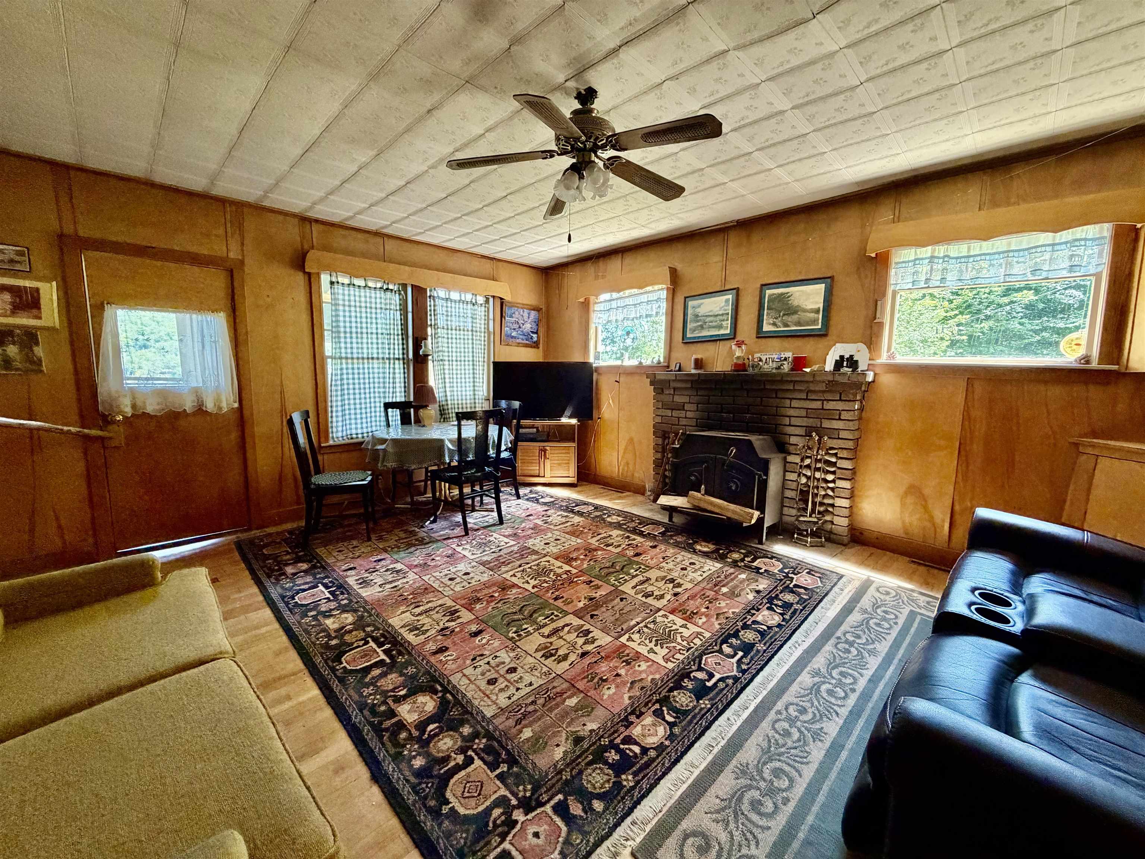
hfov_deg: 102.1
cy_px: 430
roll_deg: -0.8
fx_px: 463
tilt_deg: -6.9
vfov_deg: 85.7
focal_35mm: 14
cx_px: 572
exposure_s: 1/60
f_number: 2.2
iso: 400
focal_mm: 2.22
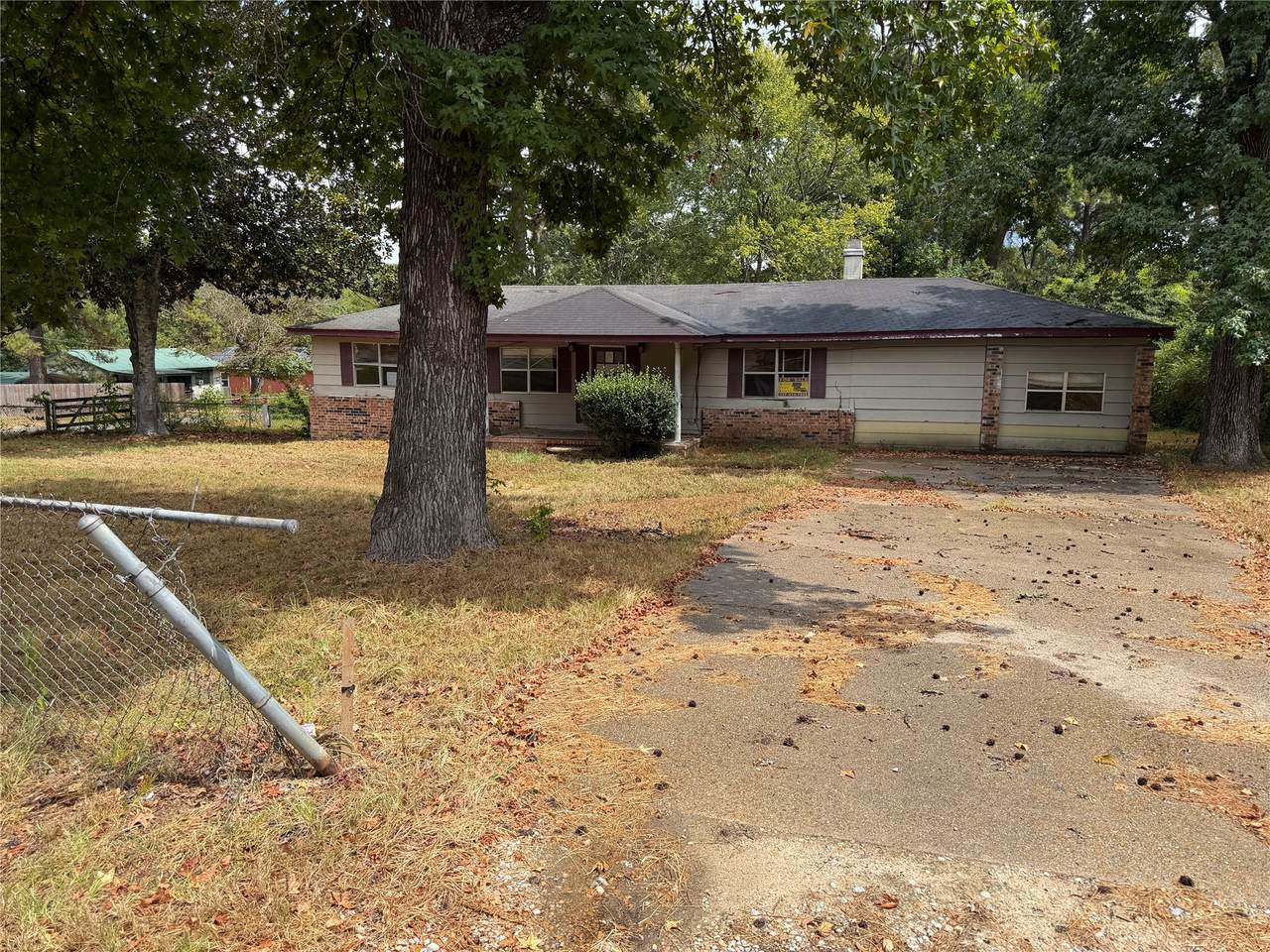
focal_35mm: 24
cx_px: 635
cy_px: 476
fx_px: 881
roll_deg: -1.5
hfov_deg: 71.6
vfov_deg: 56.8
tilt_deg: -8.0
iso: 100
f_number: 1.78
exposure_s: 1/3953
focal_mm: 6.76
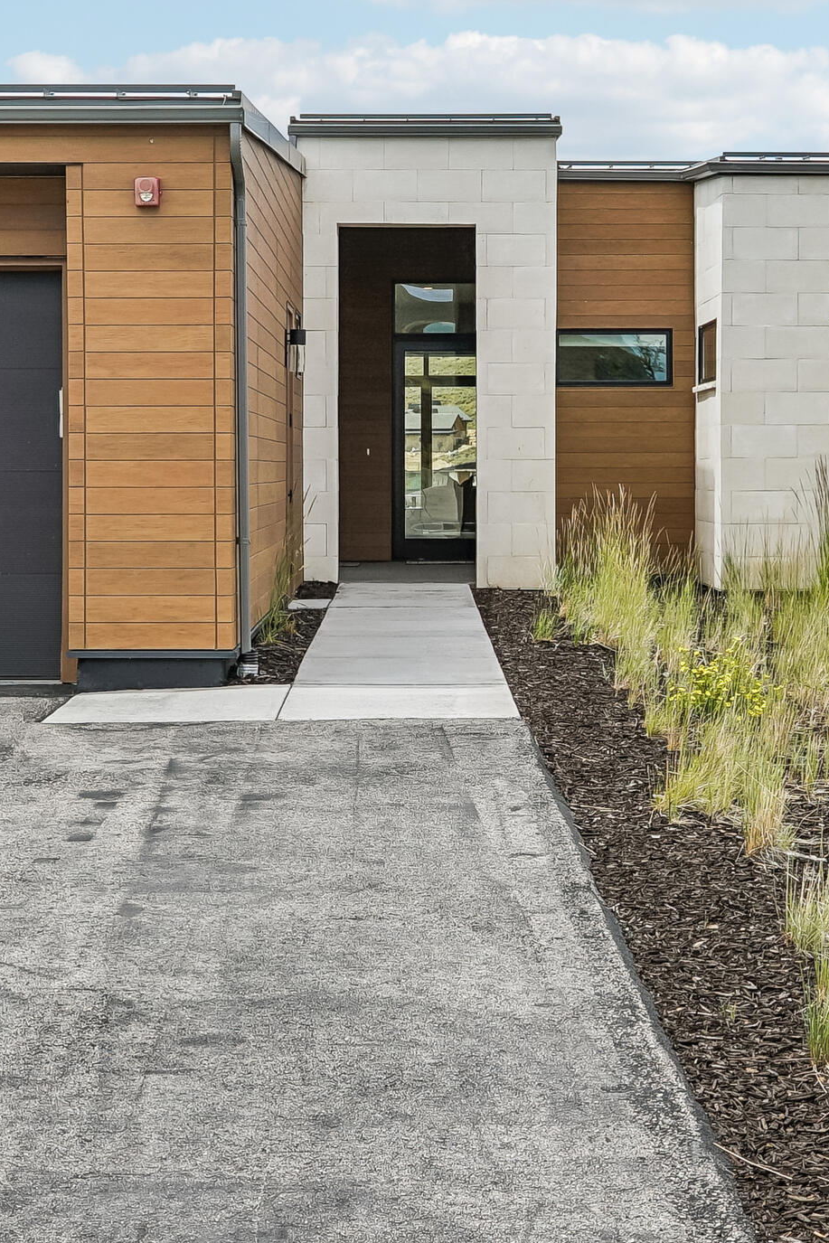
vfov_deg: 28.0
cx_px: 427
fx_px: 2486
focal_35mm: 72
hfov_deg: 18.9
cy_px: 455
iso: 100
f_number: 8
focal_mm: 33
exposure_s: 1/250
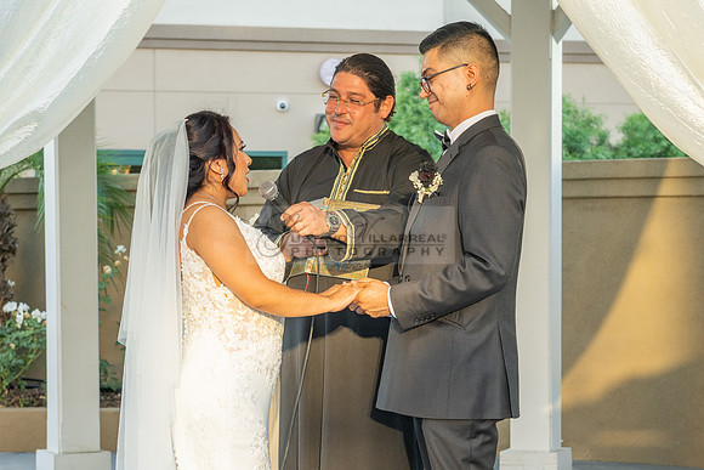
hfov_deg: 18.9
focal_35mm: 108
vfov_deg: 12.7
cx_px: 352
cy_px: 362
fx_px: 2109
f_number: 6.3
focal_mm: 70
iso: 500
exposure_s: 1/200
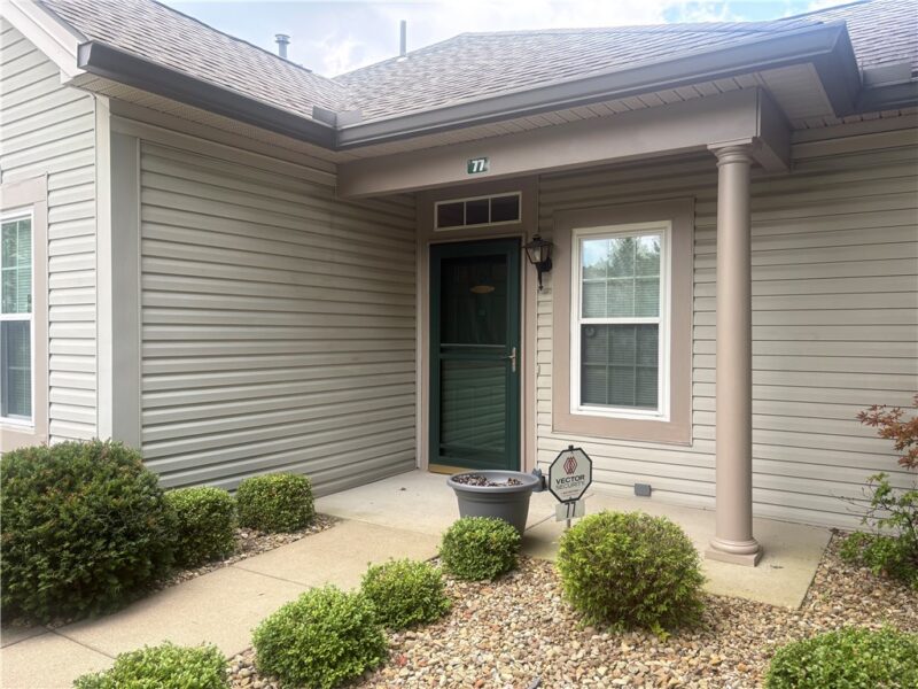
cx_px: 459
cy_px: 344
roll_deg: +0.1
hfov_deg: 67.3
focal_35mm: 26
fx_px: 690
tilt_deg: -0.6
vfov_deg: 53.1
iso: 50
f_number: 1.6
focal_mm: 5.96
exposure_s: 1/419
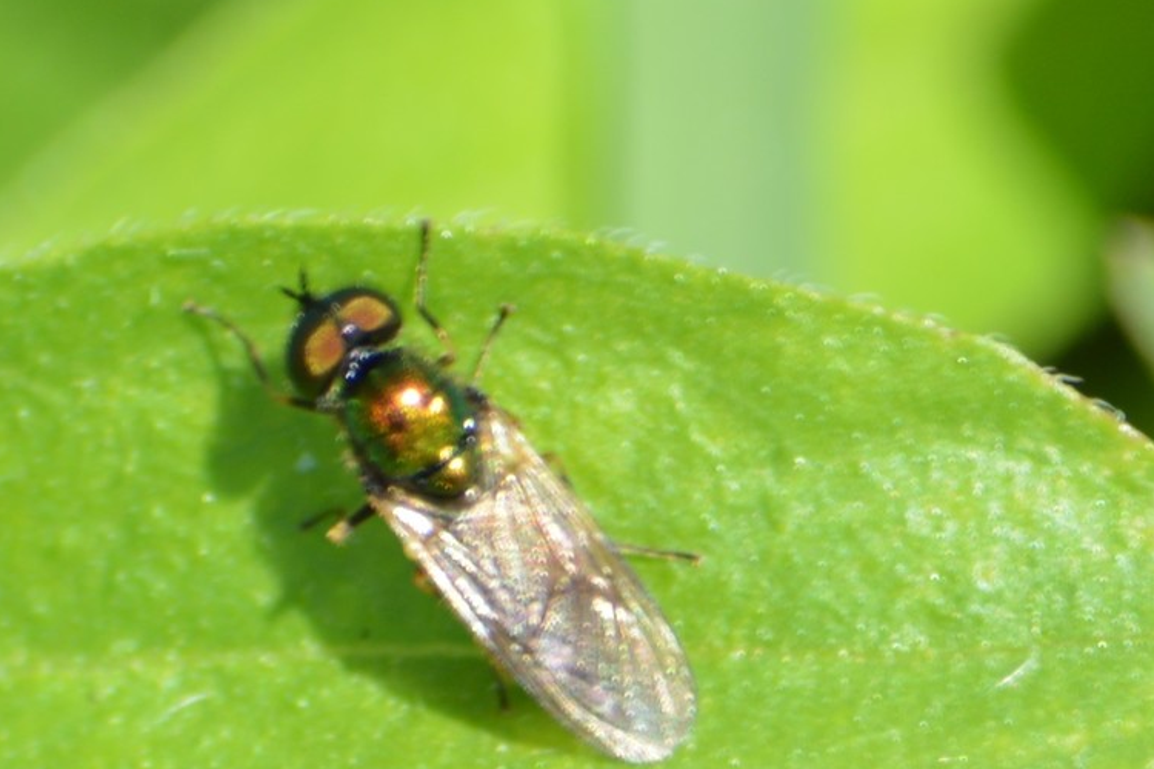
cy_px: 475
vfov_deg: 2.4
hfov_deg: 3.6
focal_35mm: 576
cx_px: 575
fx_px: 18463
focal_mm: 300
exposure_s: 1/160
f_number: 8
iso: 100
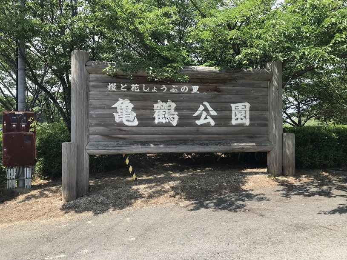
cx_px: 174
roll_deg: +0.2
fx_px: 281
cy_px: 130
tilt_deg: +1.3
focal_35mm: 28
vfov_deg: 49.7
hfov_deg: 63.5
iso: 20
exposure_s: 1/798
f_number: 1.8
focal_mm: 3.99
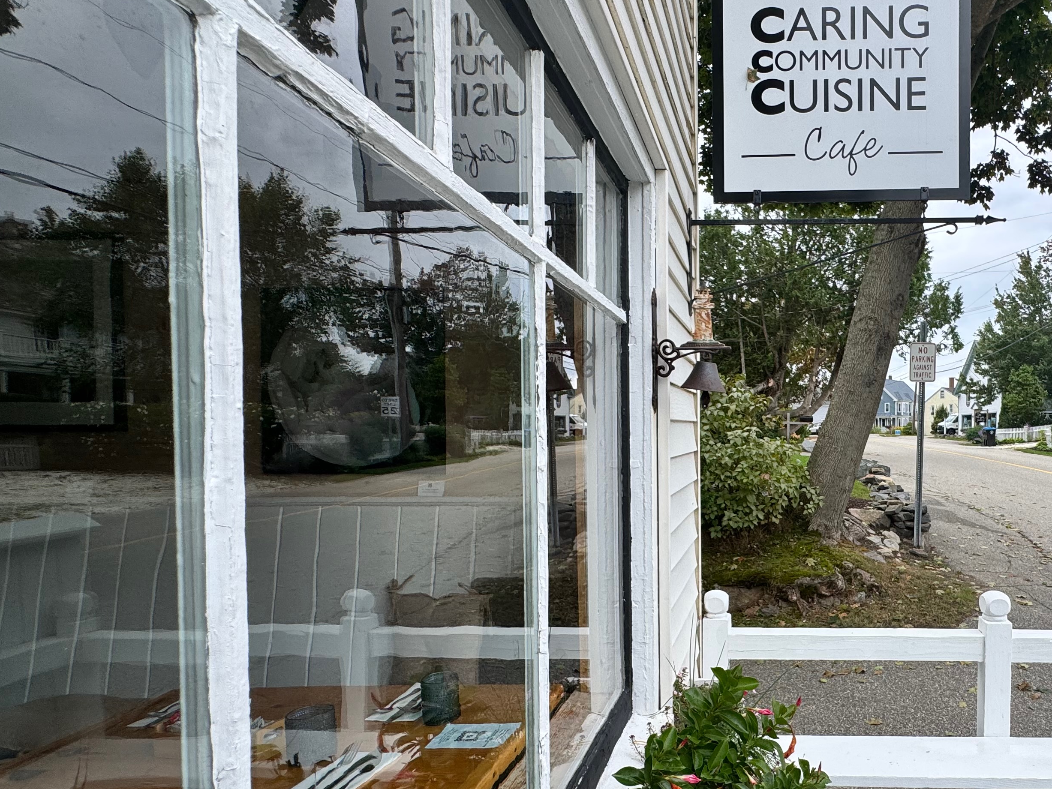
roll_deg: +0.0
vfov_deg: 58.6
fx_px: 699
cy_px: 452
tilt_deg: -1.5
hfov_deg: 69.9
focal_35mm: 23
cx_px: 766
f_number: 2.2
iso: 40
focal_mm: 2.22
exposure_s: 1/430
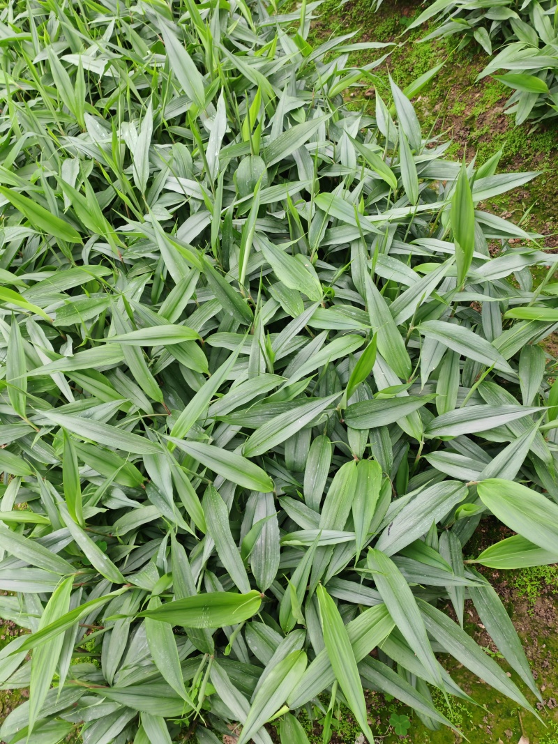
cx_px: 279
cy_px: 372
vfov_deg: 65.3
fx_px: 580
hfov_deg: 51.3
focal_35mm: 27
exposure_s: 1/100
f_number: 1.95
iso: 400
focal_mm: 5.52
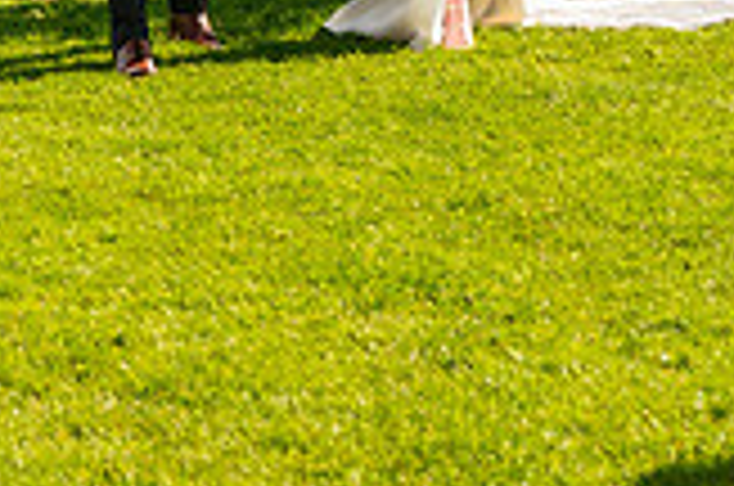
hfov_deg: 8.8
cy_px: -290
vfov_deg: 5.8
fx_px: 4762
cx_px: 383
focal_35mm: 234
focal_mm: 57
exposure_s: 1/2000
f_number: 4.5
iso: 400
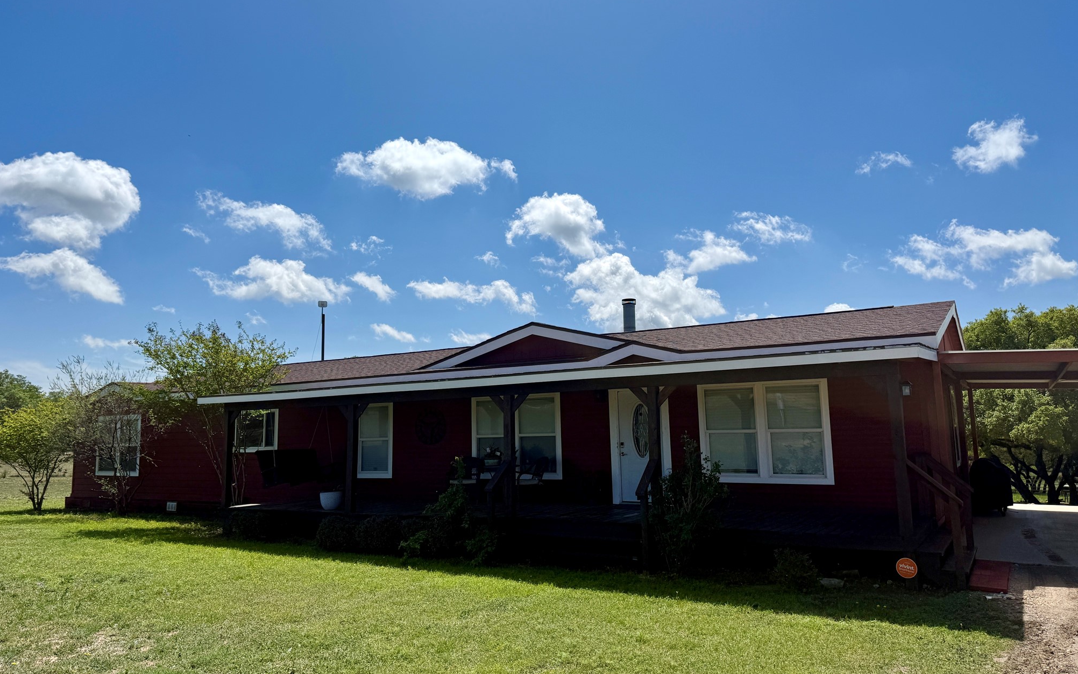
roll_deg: +1.8
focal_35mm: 26
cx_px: 541
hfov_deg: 70.4
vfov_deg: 47.6
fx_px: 764
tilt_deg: +7.7
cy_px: 322
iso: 80
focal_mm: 6.76
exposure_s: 1/11905
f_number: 1.78
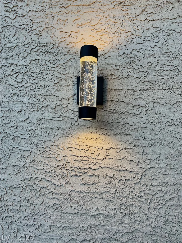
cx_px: 91
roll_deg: -3.4
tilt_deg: +6.1
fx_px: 182
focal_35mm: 26
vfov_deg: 67.3
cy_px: 122
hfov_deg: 53.1
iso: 50
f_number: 1.5
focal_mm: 5.7
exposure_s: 1/380
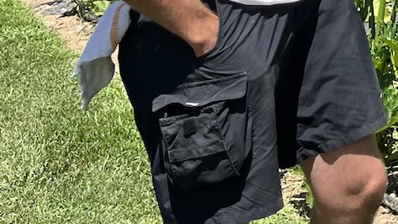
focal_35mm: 115
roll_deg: +2.0
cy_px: -288
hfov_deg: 15.8
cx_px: 727
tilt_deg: +0.7
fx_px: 1214
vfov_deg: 9.5
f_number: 1.6
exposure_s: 1/1647
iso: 50
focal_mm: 5.1
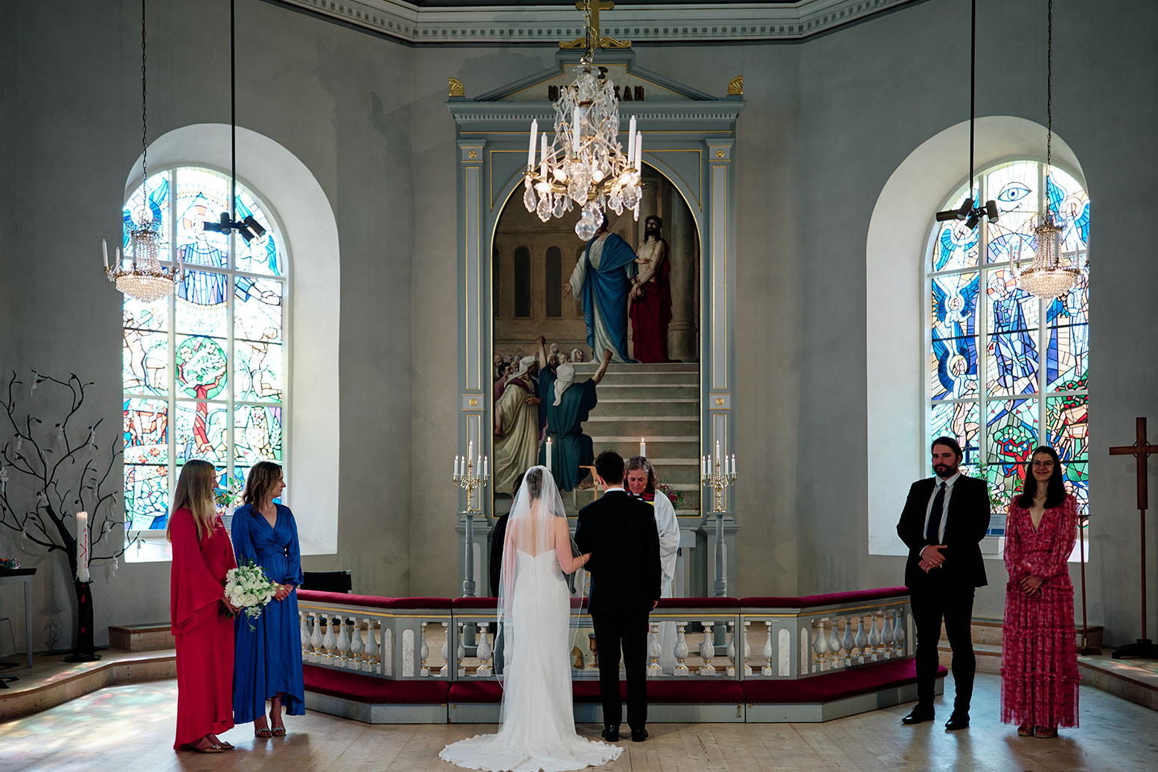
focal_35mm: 36
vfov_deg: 36.9
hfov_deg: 53.1
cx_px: 591
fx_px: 1158
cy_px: 389
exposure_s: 1/220
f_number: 1.4
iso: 125
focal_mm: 23
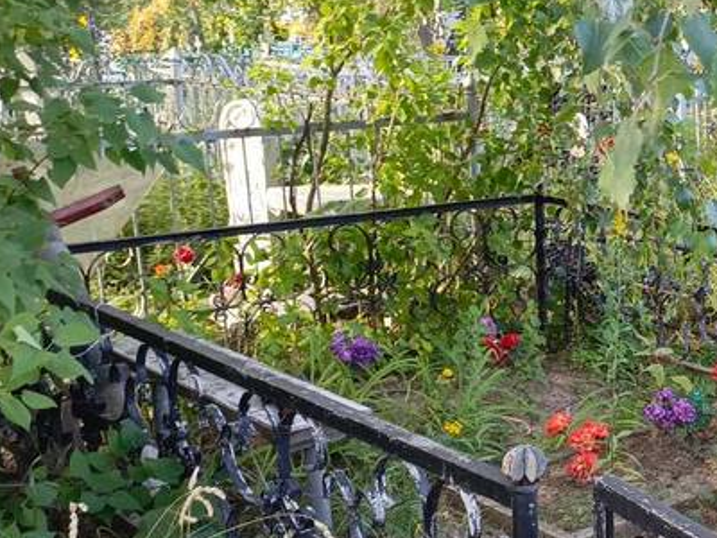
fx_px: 1326
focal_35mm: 64
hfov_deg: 28.0
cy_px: 323
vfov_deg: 22.9
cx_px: 758
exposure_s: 1/50
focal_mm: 4.76
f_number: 1.69
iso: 160
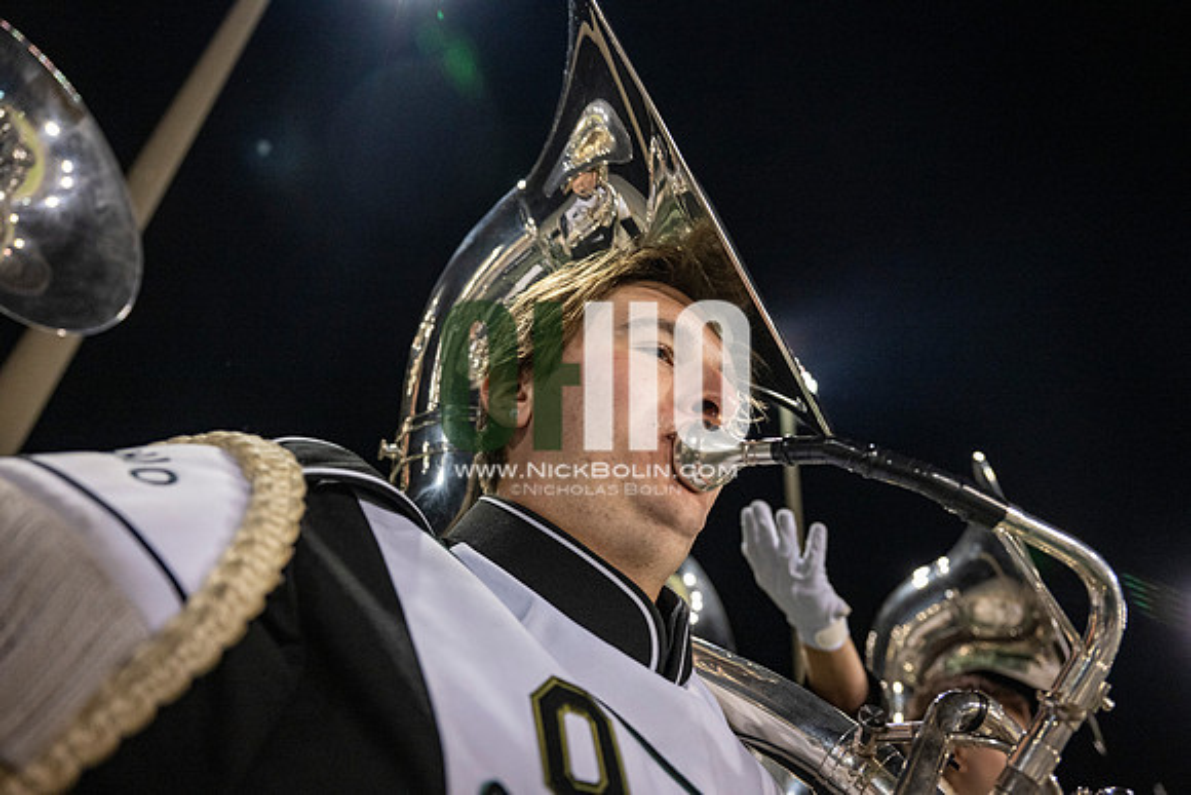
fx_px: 794
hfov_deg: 73.7
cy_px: 398
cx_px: 596
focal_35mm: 24
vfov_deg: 53.2
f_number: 3.2
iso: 2000
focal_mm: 24
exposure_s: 1/500
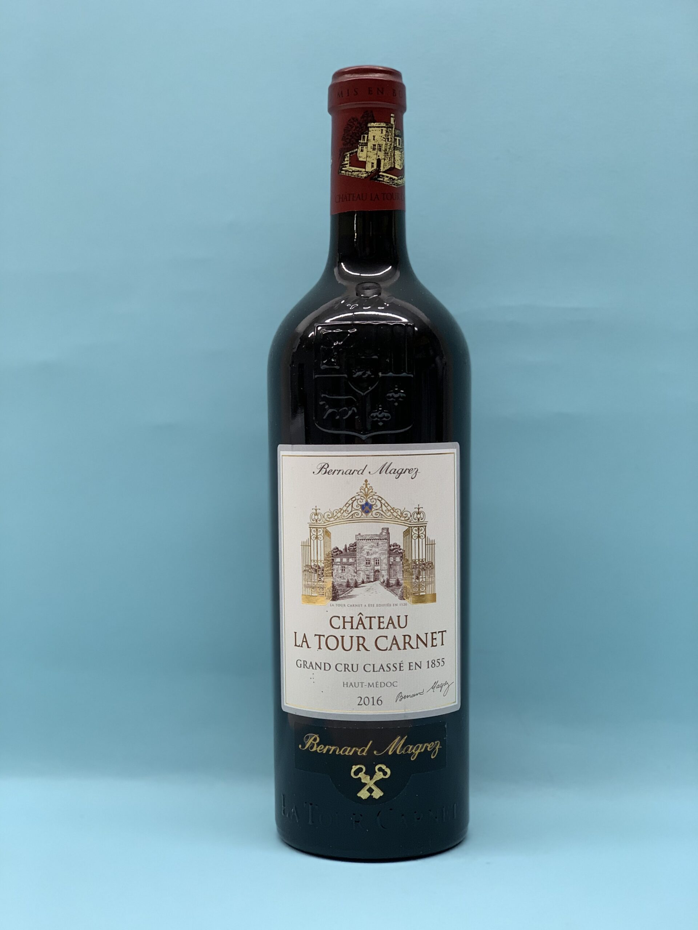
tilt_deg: -0.5
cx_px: 349
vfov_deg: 36.8
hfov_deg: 28.0
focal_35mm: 52
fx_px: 1398
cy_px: 465
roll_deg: +0.6
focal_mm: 6
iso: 64
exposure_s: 1/100
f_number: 2.4
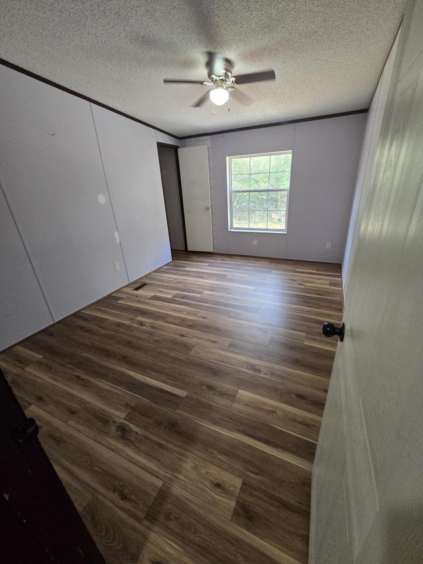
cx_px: 212
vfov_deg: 106.2
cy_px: 282
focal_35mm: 13
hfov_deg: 89.9
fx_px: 212
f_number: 2.2
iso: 320
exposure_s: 1/60
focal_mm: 2.2
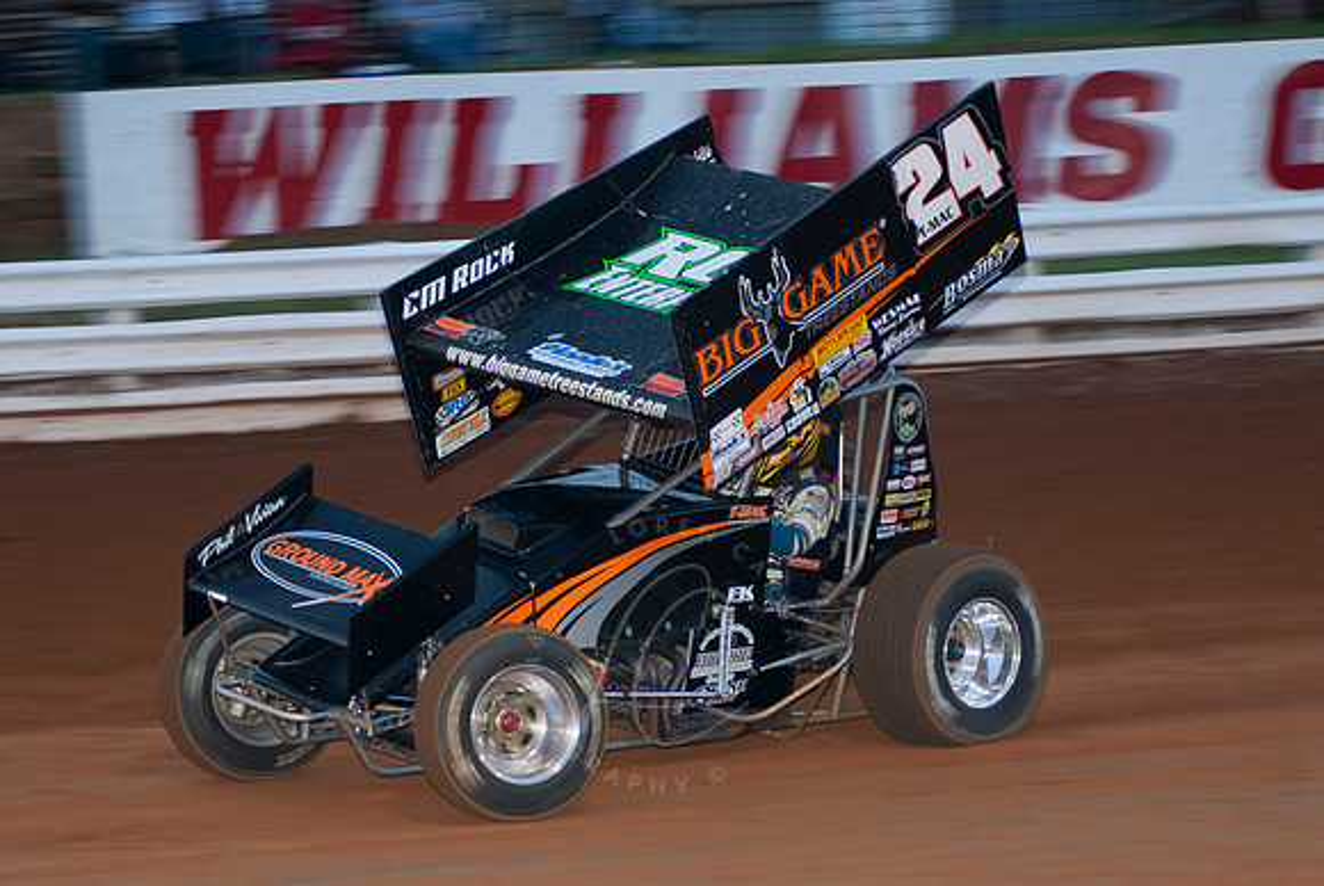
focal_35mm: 142
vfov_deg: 9.7
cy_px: 443
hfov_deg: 14.4
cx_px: 662
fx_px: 5246
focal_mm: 95
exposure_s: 1/320
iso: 250
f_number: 3.2
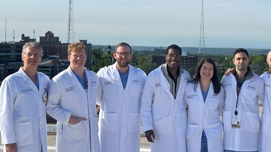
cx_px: 205
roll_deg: -1.2
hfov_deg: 25.0
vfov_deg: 14.4
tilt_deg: +1.0
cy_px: 51
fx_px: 604
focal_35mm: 84
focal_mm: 6.86
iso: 64
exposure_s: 1/3597
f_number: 1.78
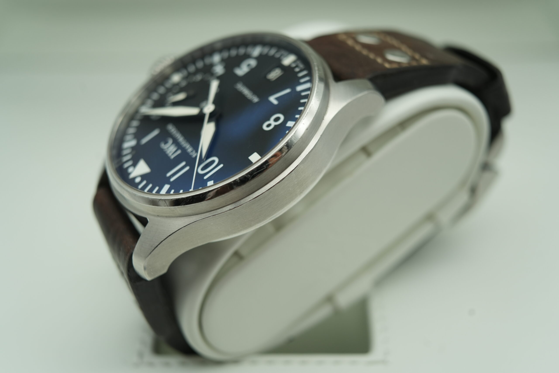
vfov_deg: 37.9
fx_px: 543
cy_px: 186
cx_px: 280
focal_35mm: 35
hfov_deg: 54.4
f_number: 5
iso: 400
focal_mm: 35
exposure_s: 1/250
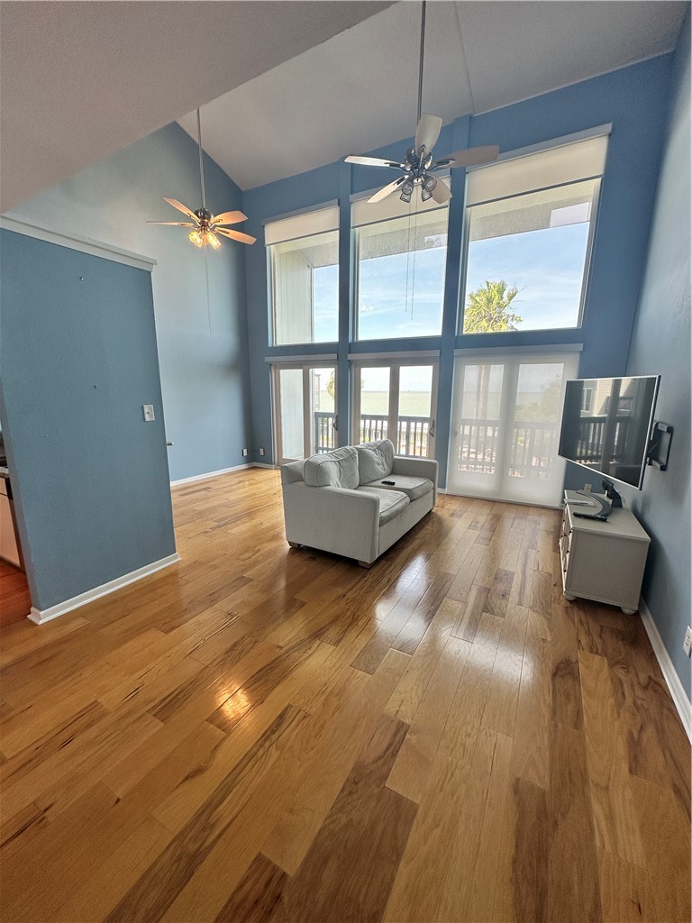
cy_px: 462
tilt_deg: -10.4
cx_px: 346
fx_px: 373
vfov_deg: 102.1
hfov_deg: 85.7
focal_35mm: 14
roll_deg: -0.2
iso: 40
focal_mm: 2.22
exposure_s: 1/159
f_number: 2.2
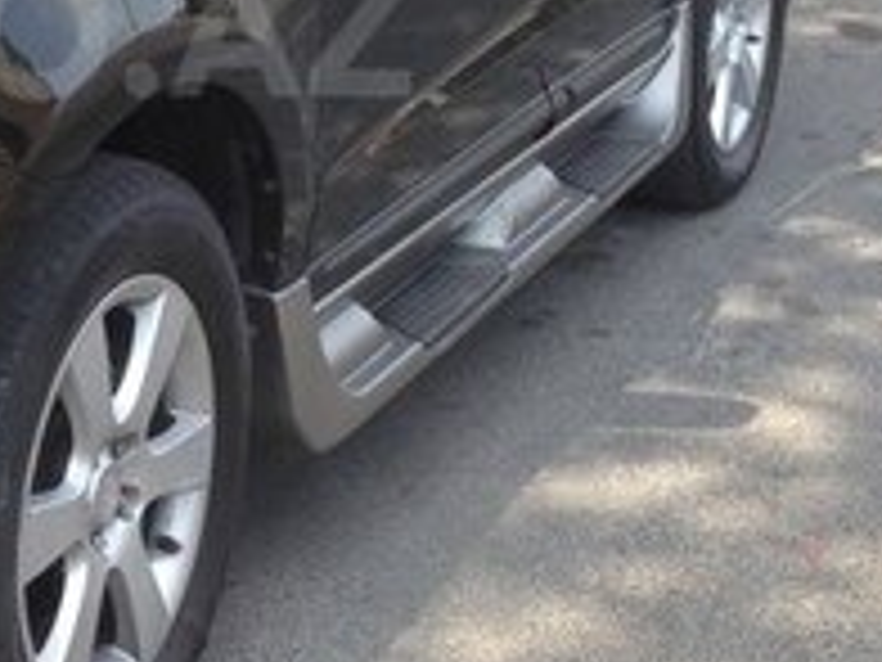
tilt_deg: -13.7
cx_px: -50
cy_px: 29
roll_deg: +0.6
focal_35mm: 111
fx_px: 2828
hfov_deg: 17.2
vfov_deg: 13.2
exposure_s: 1/301
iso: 50
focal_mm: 4.12
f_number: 2.4
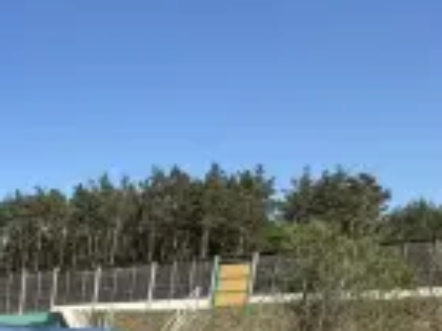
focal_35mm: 64
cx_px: -328
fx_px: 817
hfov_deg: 21.4
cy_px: 567
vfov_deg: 18.7
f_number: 2.2
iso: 50
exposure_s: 1/741
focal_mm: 2.22
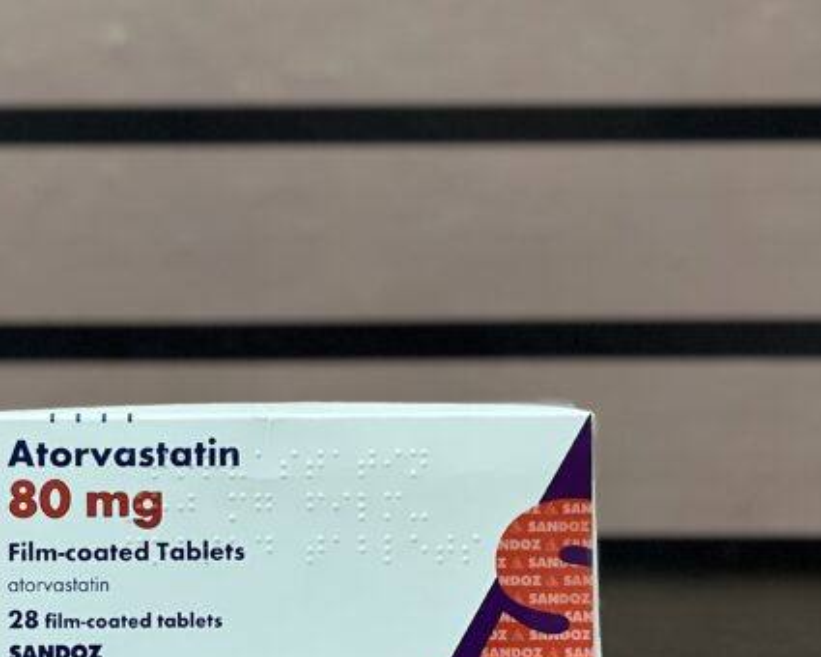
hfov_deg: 18.1
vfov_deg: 14.5
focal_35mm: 106
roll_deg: +0.6
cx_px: 286
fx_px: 2576
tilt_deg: +2.5
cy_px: 278
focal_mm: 9
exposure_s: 1/33
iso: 250
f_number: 2.8
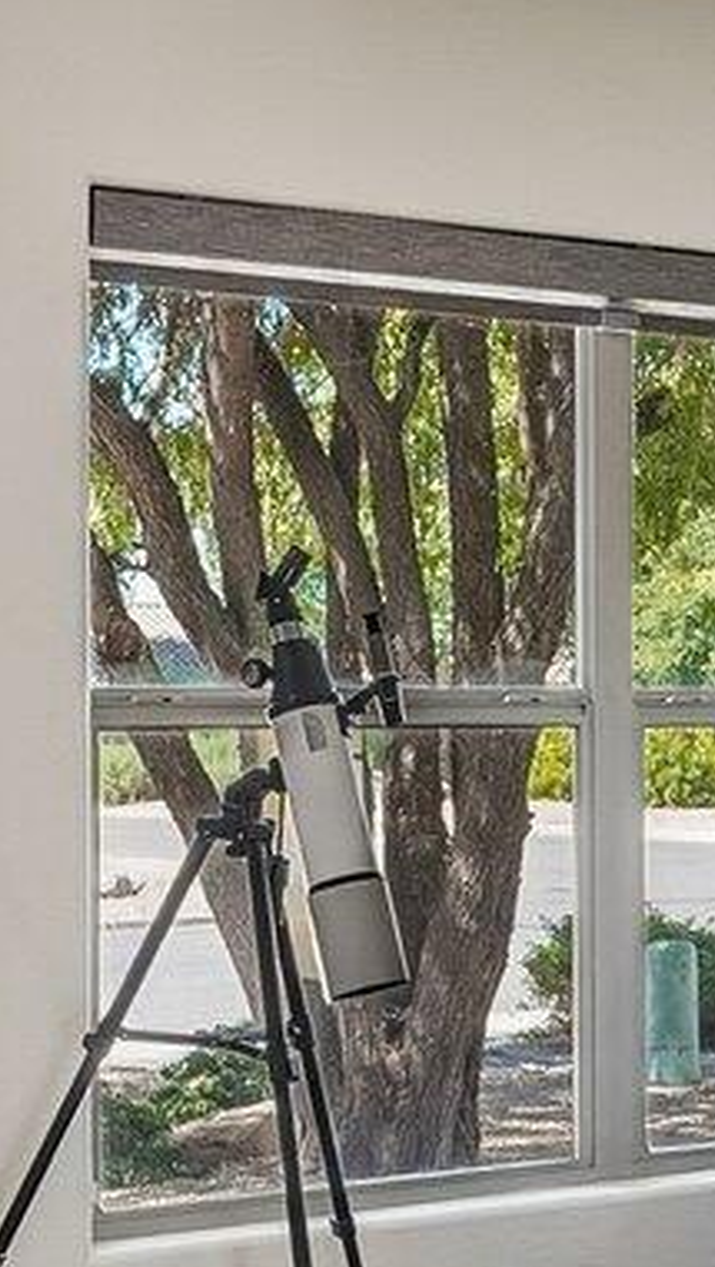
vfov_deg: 22.9
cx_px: 1004
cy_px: 693
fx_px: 3121
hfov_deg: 12.5
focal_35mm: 93
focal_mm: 16.5
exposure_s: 1/25
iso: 400
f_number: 8
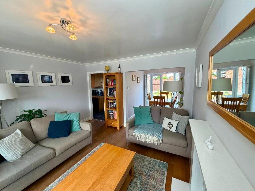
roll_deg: +1.7
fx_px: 103
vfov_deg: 85.7
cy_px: 96
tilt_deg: -7.6
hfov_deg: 102.1
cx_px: 128
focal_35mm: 14
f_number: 2.2
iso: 80
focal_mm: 2.22
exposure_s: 1/100
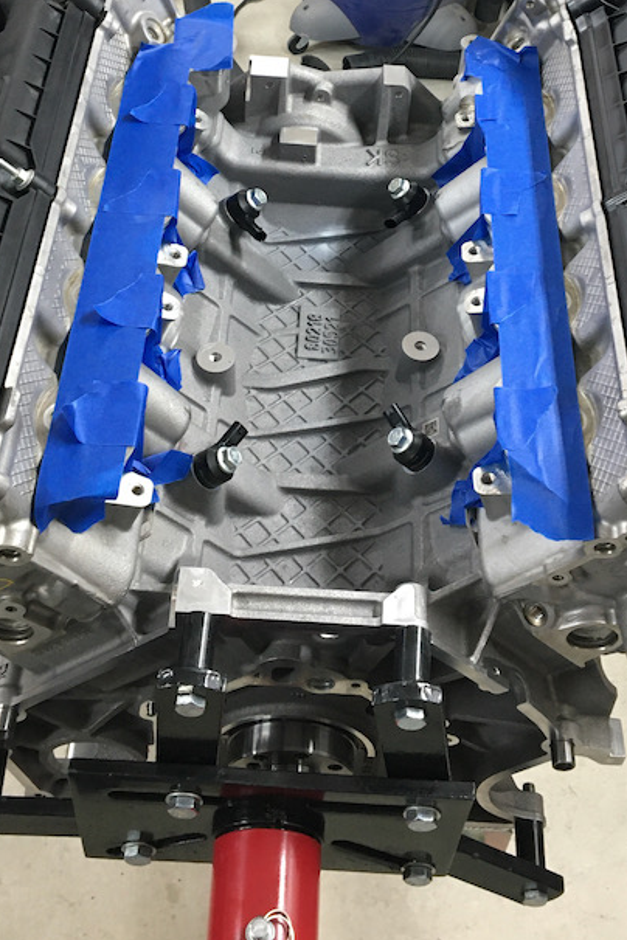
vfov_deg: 37.9
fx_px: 1332
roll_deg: -0.7
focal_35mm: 51
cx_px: 327
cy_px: 230
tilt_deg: -42.2
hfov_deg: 26.5
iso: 100
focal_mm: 4.15
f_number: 2.2
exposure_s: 1/30
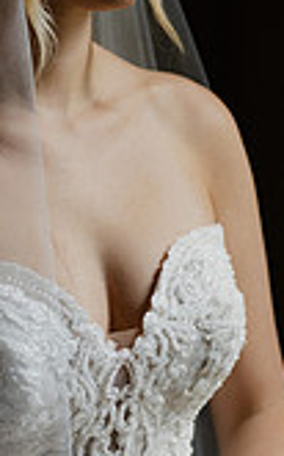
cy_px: 229
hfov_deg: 9.4
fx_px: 1723
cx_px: 11
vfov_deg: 15.0
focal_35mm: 139
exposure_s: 1/125
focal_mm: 50
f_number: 2
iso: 100
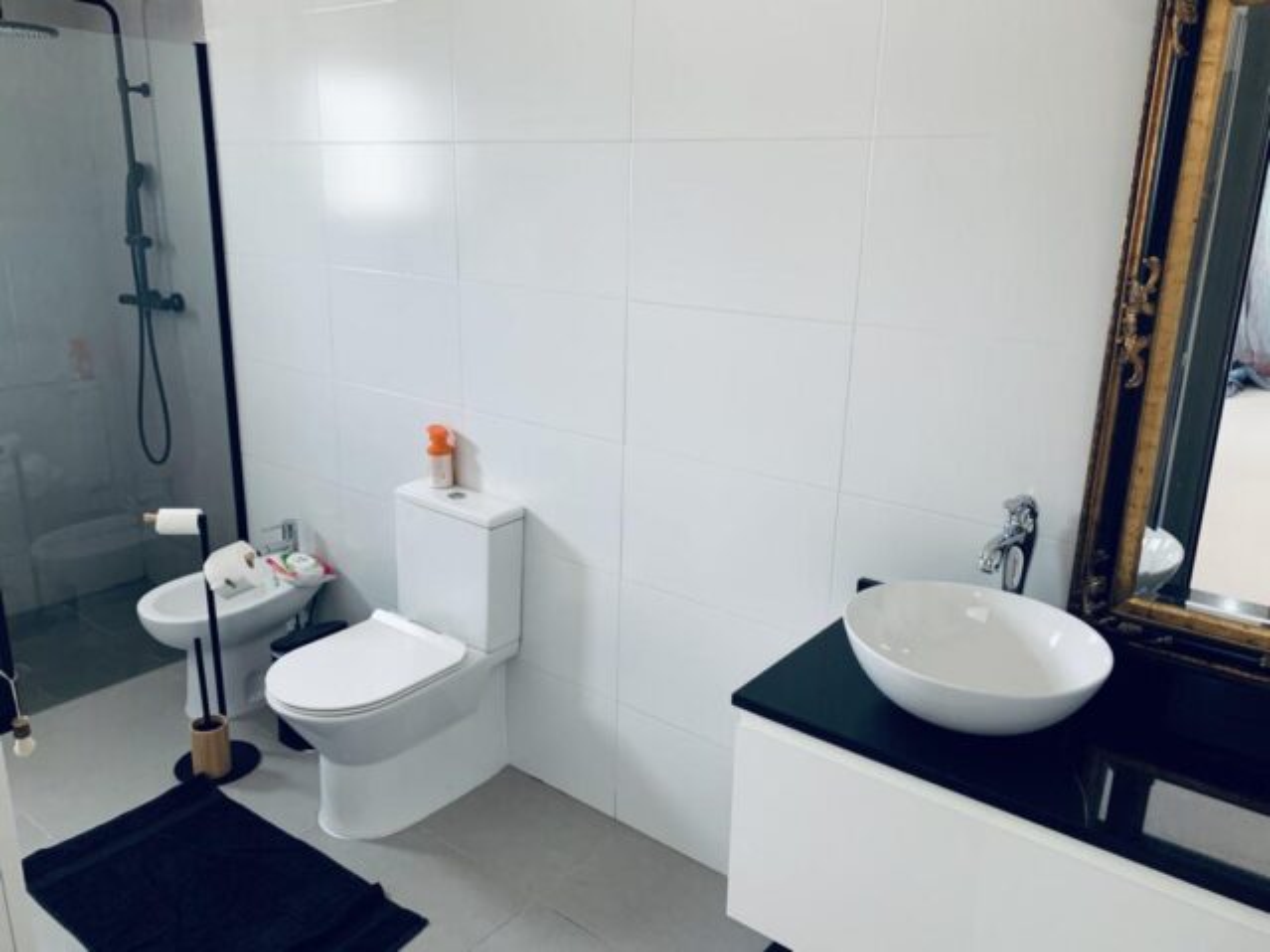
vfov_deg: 53.0
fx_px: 954
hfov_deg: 67.3
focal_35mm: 26
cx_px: 635
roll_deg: -1.4
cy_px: 476
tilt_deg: -13.7
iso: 200
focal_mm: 4.25
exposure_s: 1/60
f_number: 1.8
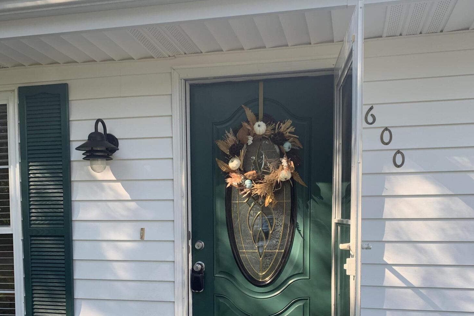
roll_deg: +0.8
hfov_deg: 51.9
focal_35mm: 37
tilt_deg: -3.3
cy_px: 251
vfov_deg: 34.8
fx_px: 487
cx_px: 236
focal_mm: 4.25
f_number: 1.8
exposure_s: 1/219
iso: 25
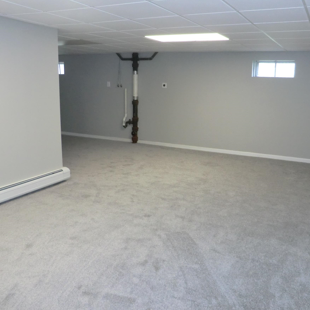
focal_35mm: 31
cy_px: 146
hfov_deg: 52.2
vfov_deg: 52.5
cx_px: 187
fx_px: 314
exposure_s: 1/60
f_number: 3.2
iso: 320
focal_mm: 4.3
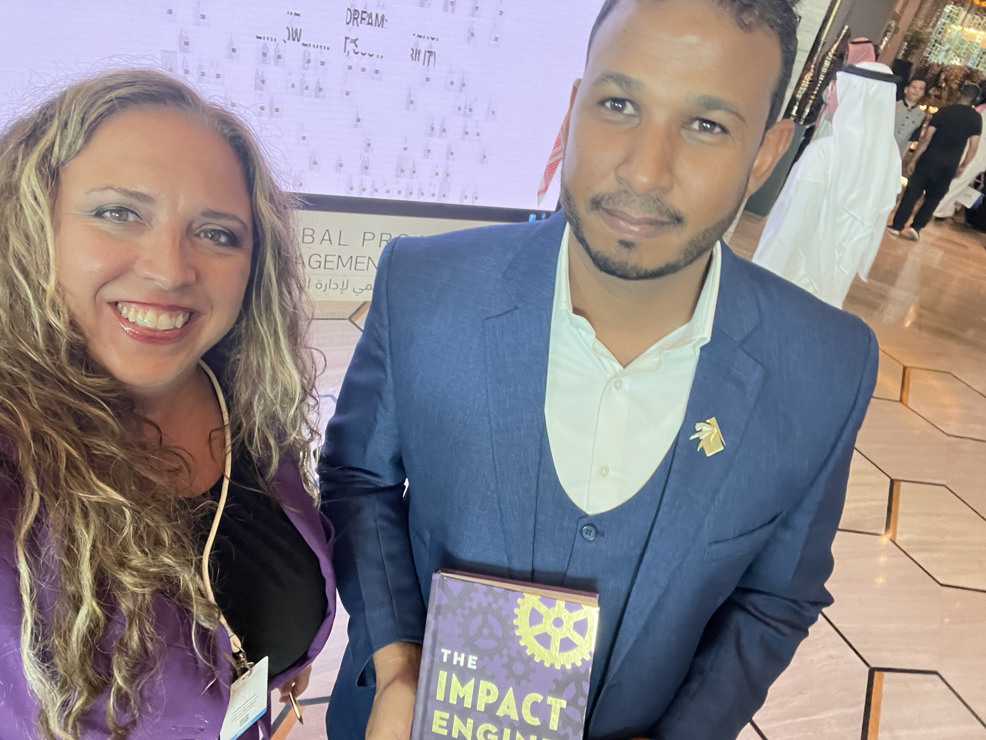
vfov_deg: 58.9
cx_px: 493
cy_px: 370
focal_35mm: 23
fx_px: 655
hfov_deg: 73.9
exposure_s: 1/33
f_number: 2.2
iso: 400
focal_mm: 2.71
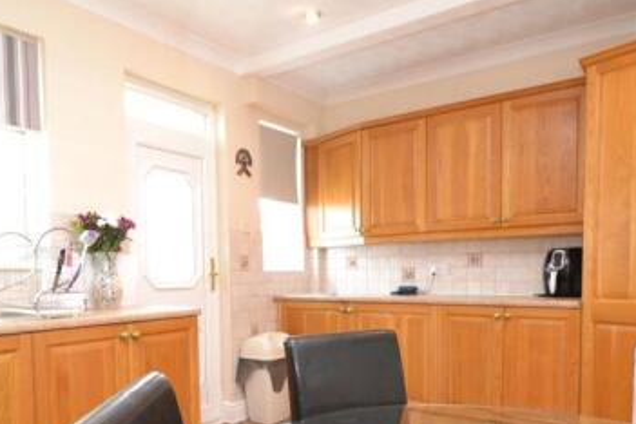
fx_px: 495
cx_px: 276
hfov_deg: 65.2
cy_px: 294
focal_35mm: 28
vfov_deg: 45.4
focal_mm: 10
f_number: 3.5
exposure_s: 1/60
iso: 1000
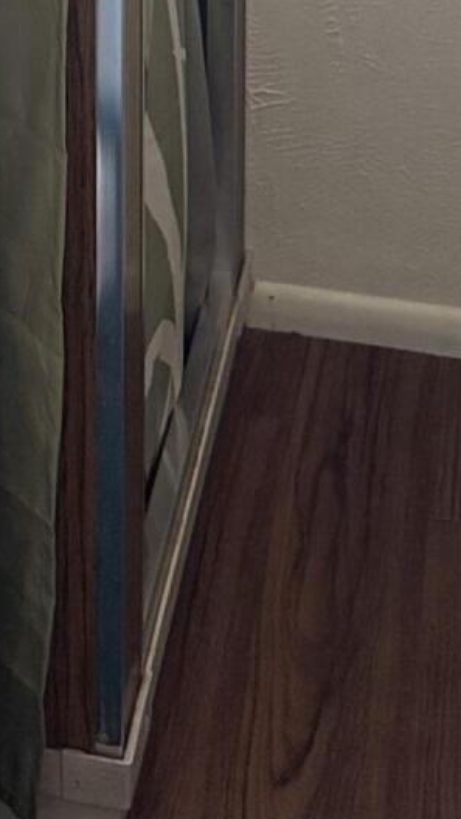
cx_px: -22
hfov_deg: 12.1
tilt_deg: -11.3
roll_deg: +0.7
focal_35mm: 99
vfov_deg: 18.7
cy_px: -448
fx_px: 2151
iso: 640
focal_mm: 6.76
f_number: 1.78
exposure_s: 1/60
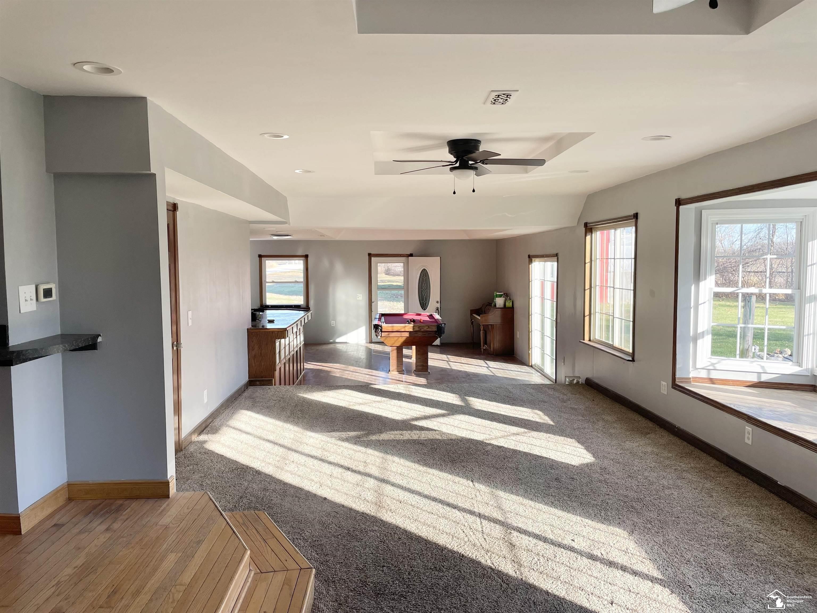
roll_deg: +0.3
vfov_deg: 53.1
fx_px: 614
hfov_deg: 67.3
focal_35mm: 26
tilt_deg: -3.9
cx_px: 408
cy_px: 306
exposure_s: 1/378
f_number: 1.6
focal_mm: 4.2
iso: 32
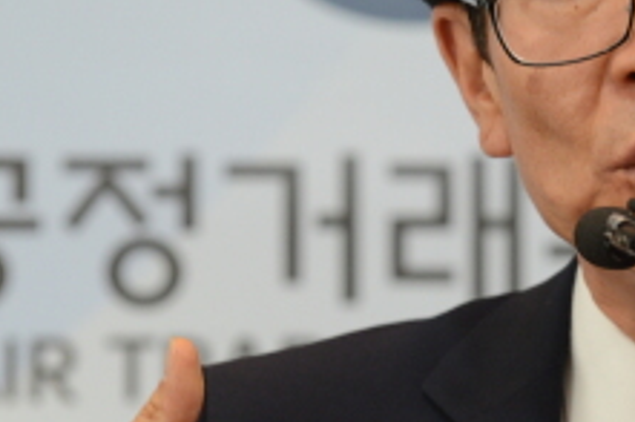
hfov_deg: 3.5
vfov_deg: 2.3
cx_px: 483
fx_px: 10364
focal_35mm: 588
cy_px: 129
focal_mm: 200
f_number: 5.6
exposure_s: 1/160
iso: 1600
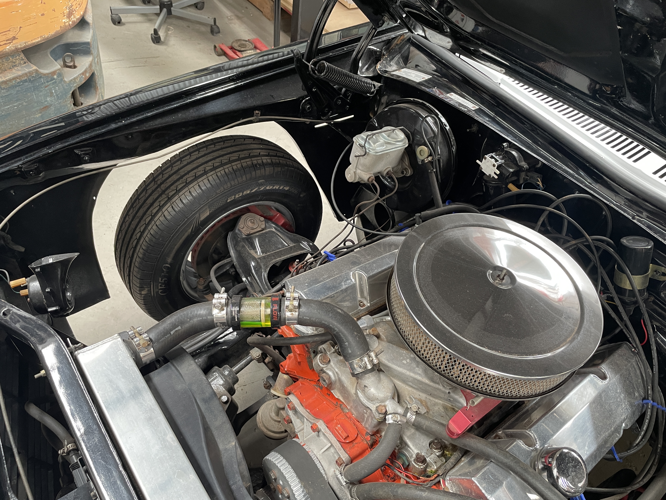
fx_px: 500
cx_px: 333
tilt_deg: -45.8
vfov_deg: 53.1
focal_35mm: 26
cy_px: 250
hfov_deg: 67.3
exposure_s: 1/60
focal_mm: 4.2
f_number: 1.6
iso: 200
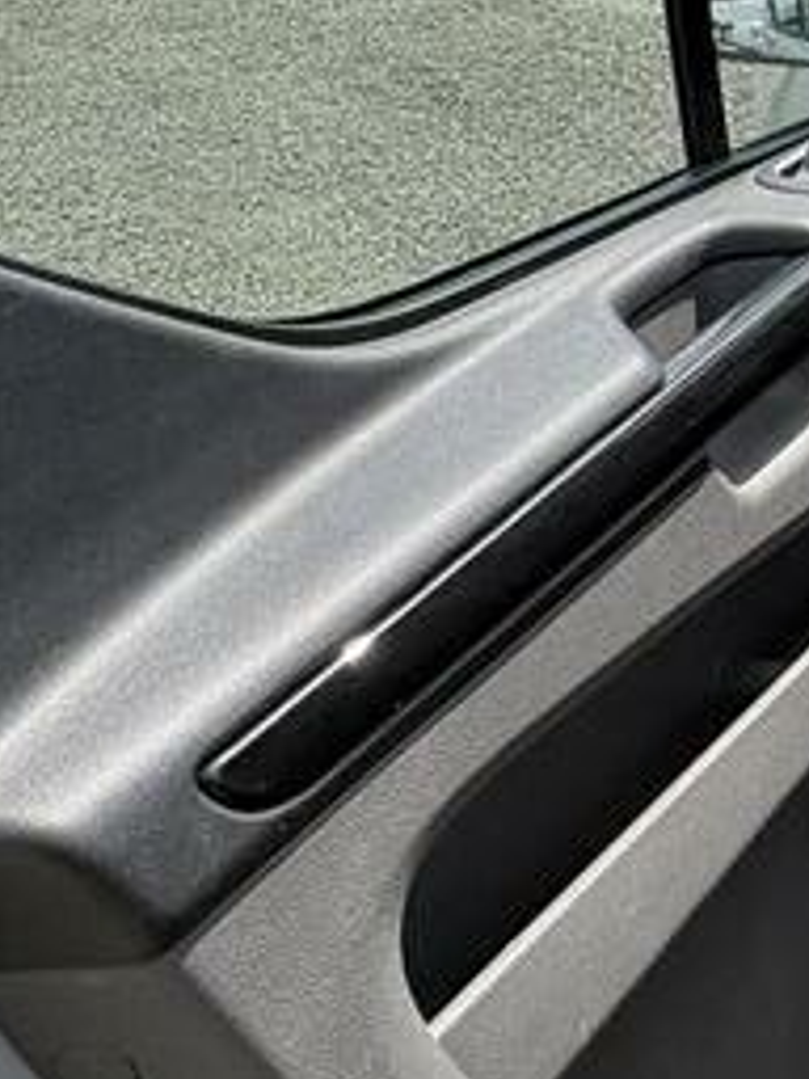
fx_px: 1527
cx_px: 1243
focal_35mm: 49
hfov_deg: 23.3
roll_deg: -1.1
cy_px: 59
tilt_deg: -7.6
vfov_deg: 35.9
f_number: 2.2
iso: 50
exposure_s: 1/591
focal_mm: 2.22
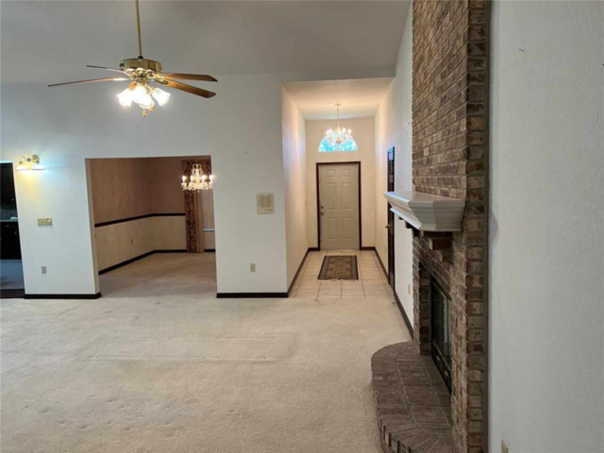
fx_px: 454
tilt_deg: -6.0
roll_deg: +1.7
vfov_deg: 53.1
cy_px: 226
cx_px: 302
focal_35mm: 26
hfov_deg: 67.3
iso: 100
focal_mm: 5.7
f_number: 1.5
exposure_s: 1/120
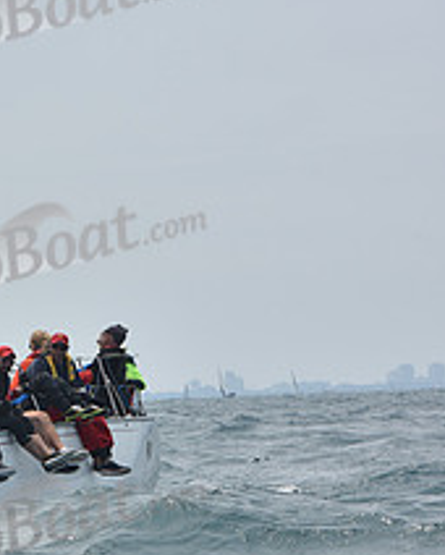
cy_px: 431
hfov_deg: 4.6
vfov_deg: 5.8
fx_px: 5491
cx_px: -296
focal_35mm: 334
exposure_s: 1/800
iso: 250
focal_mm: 130
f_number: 11
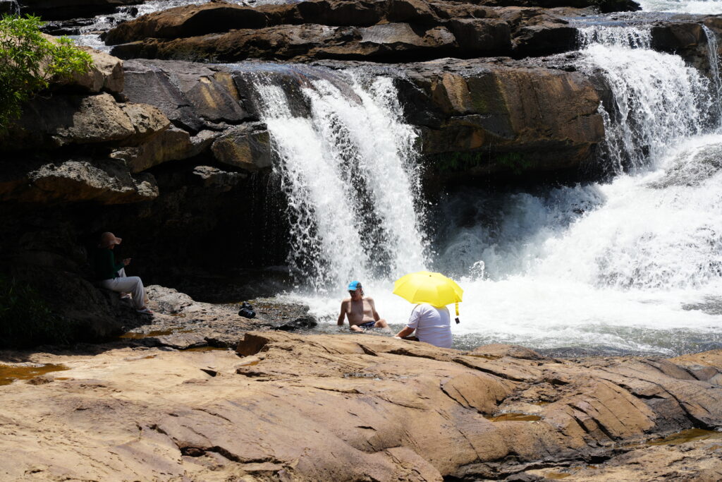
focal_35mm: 105
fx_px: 2106
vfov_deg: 13.0
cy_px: 241
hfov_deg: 19.5
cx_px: 361
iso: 100
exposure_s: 1/250
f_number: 8
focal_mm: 105
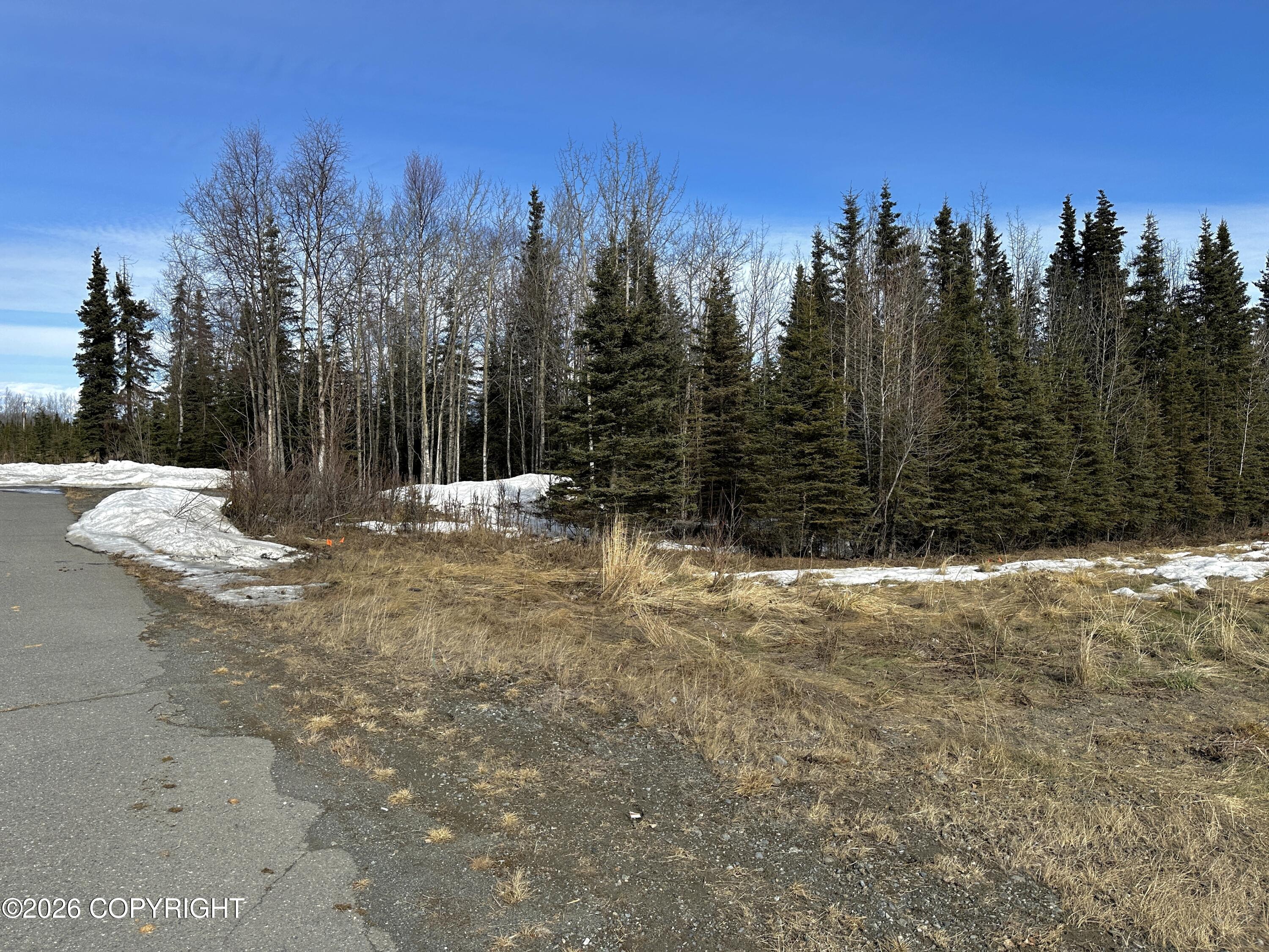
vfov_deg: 56.8
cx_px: 634
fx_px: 880
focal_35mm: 24
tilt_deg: -2.0
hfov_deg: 71.6
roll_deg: -1.2
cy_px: 476
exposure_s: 1/4348
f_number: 1.78
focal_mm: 6.86
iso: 80
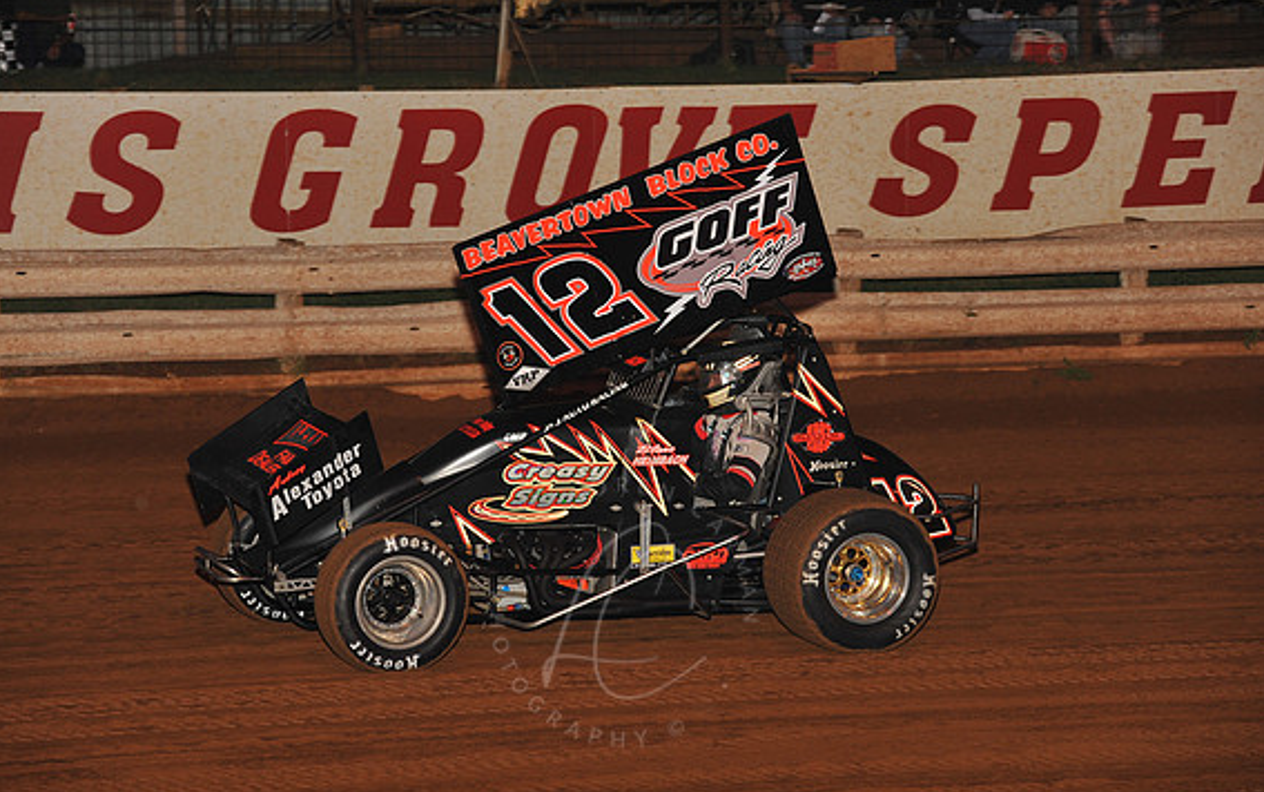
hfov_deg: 13.8
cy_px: 406
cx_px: 622
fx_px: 5204
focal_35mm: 151
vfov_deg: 8.7
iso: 800
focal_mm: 145
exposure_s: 1/320
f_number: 6.3
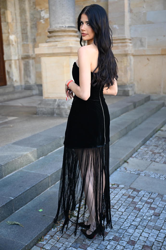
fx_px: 297
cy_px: 125
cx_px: 83
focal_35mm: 43
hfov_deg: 31.2
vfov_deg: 45.4
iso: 1250
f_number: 2.8
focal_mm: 43
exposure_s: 1/1000
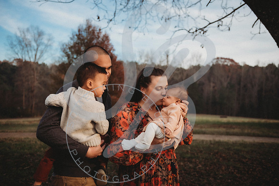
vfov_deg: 37.5
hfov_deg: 53.9
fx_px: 274
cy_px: 93
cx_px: 139
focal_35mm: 35
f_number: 2.8
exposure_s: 1/500
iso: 100
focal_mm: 35
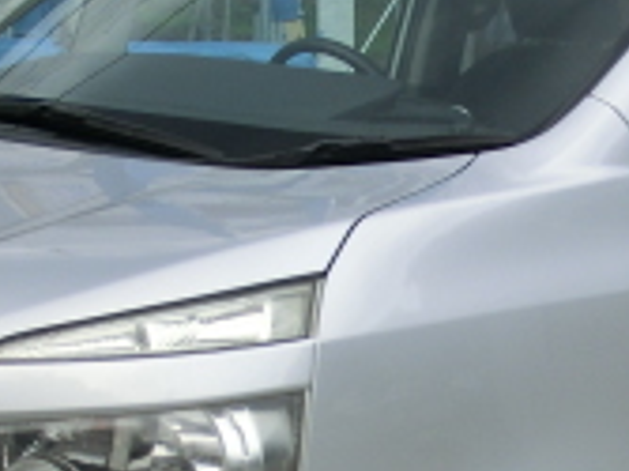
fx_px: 2088
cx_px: 437
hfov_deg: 17.1
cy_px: 430
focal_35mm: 115
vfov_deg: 12.8
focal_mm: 5.25
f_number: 3.5
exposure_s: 1/160
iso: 100
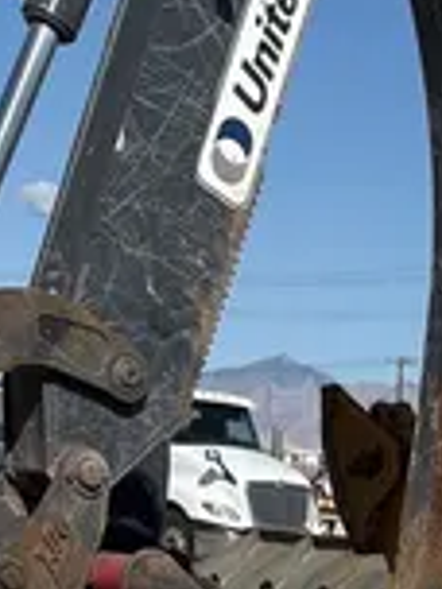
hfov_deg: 11.2
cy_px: 1250
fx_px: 2128
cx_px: 748
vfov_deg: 13.2
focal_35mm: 125
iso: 50
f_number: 1.6
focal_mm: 5.96
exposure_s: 1/6329
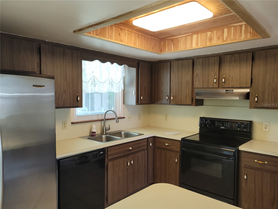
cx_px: 139
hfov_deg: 67.3
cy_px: 104
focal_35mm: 26
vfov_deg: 53.1
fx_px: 209
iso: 64
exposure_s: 1/60
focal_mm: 5.4
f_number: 1.8
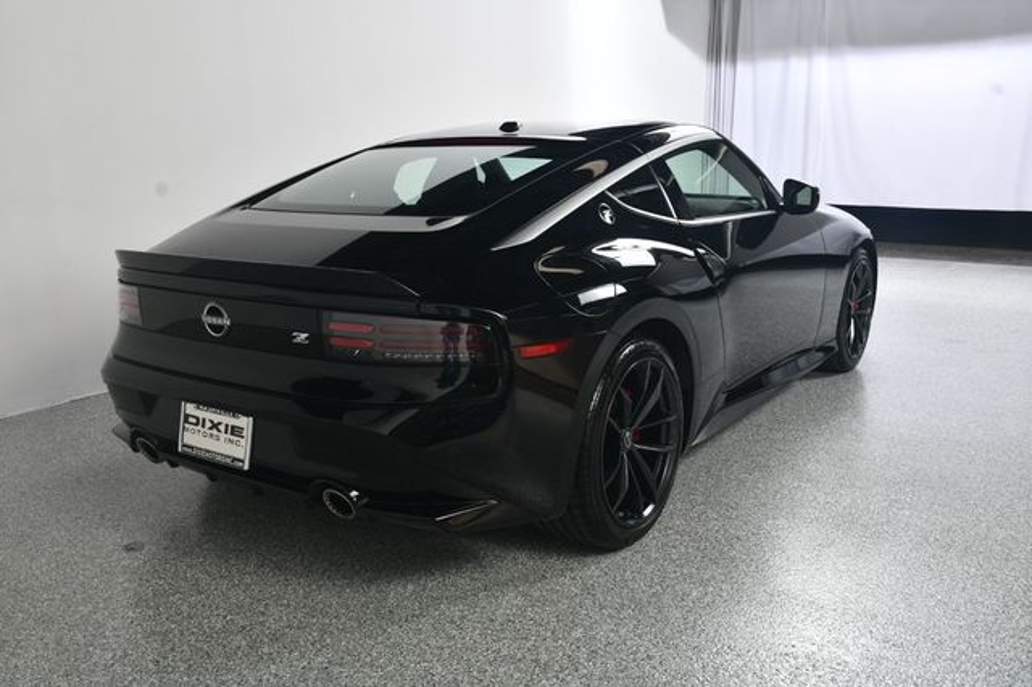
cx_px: 516
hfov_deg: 57.2
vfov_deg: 39.9
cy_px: 344
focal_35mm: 33
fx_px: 945
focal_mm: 22
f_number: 9
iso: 100
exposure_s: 1/160
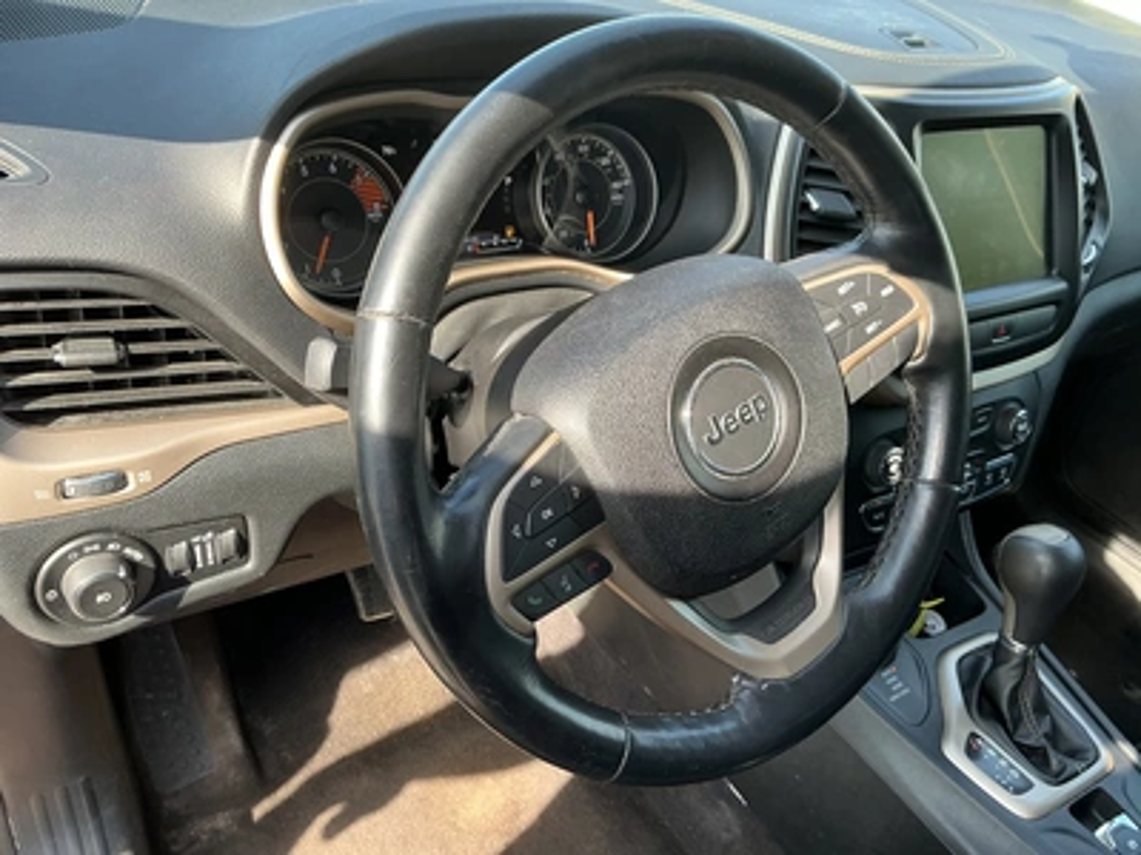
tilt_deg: -34.8
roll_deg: -9.3
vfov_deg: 49.7
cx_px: 570
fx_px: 923
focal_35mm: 28
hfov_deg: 63.4
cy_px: 428
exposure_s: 1/122
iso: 25
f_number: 1.8
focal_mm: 3
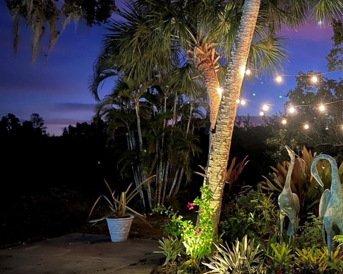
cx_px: 274
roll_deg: +0.3
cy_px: 102
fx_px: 416
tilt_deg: +7.4
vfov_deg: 36.3
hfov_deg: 42.8
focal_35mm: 41
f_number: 1.5
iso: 1000
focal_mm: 5.7
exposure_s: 1/5
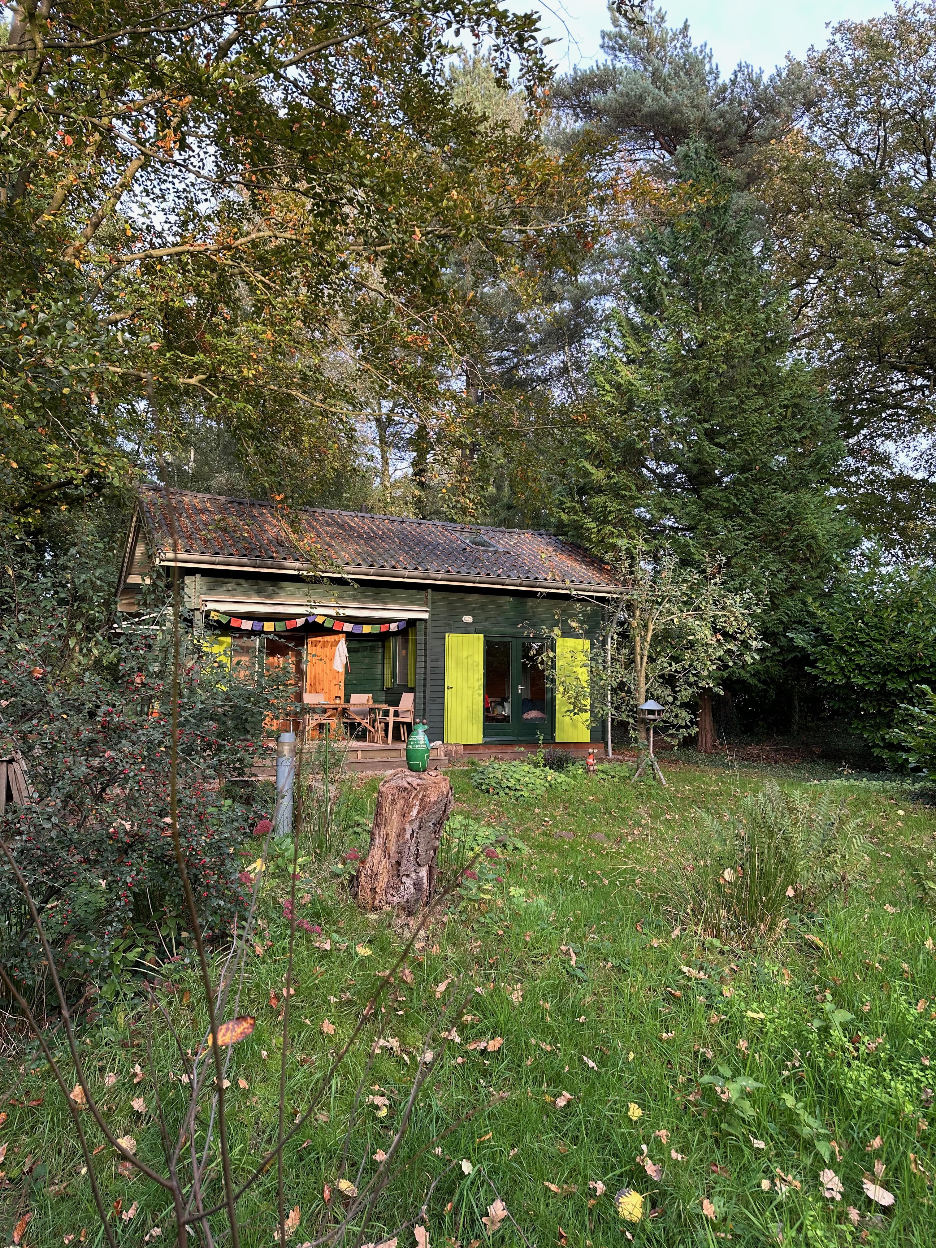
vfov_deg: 71.6
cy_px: 624
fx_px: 865
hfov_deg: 56.8
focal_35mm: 24
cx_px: 468
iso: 80
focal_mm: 6.86
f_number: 1.78
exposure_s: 1/121
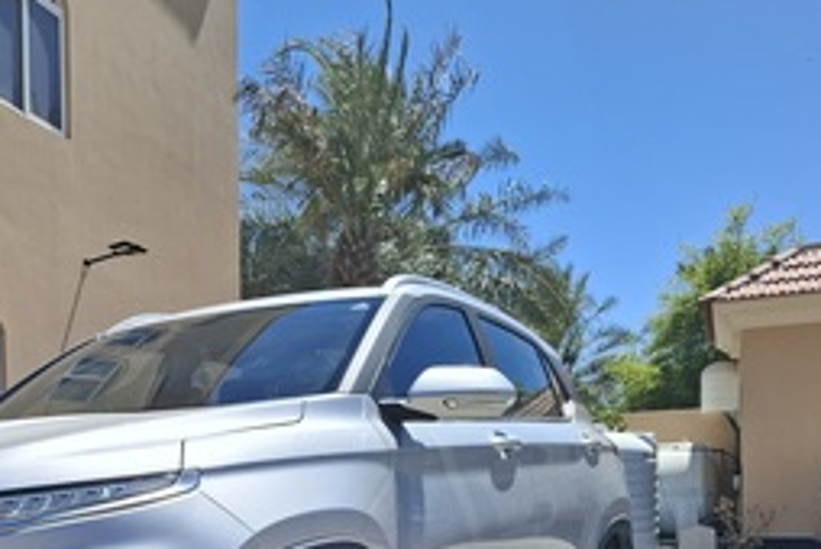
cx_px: 154
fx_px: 982
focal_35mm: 43
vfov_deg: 29.4
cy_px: 538
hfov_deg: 43.1
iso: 50
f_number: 1.8
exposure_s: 1/2500
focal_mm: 5.54
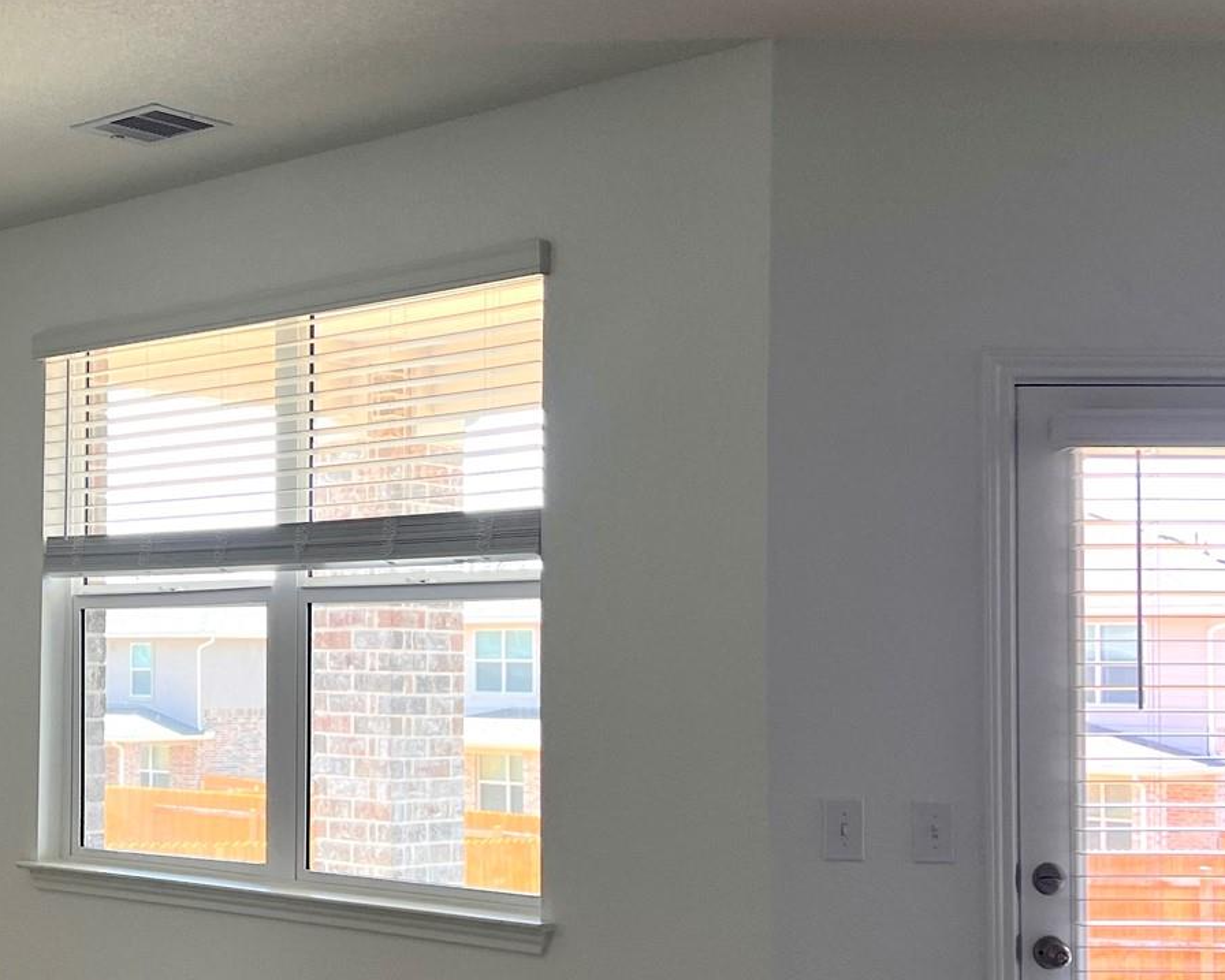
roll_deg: -0.7
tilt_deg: +1.8
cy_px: 608
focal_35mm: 58
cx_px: 304
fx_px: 2103
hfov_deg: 31.9
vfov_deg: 26.2
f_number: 1.5
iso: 50
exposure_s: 1/171
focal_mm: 5.7
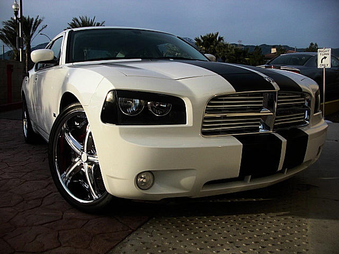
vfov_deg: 39.7
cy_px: 127
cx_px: 170
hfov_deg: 51.4
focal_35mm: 36
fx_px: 353
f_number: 2.8
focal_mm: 6.3
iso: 50
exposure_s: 1/640
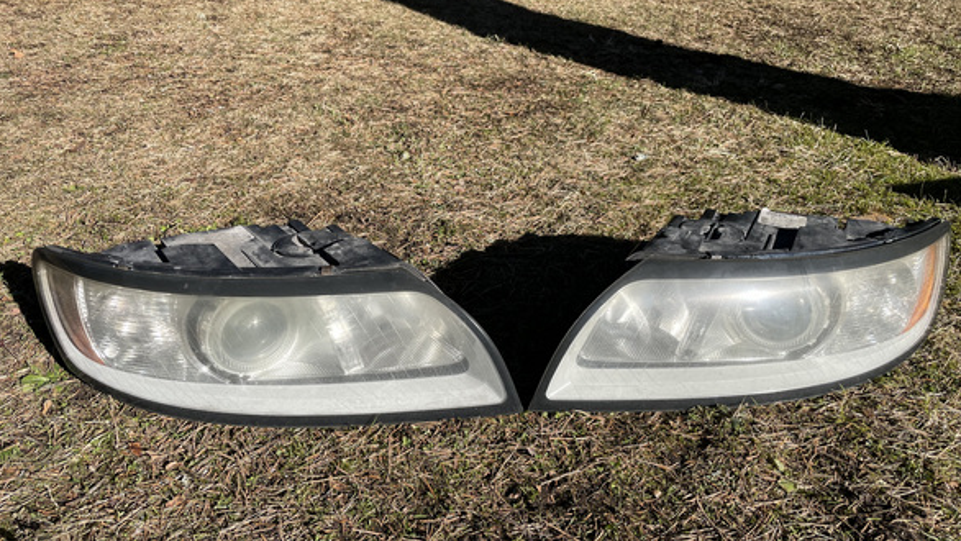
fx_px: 739
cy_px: 292
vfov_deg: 40.2
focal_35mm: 29
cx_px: 485
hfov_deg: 66.0
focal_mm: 4.2
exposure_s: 1/2257
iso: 32
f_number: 1.6
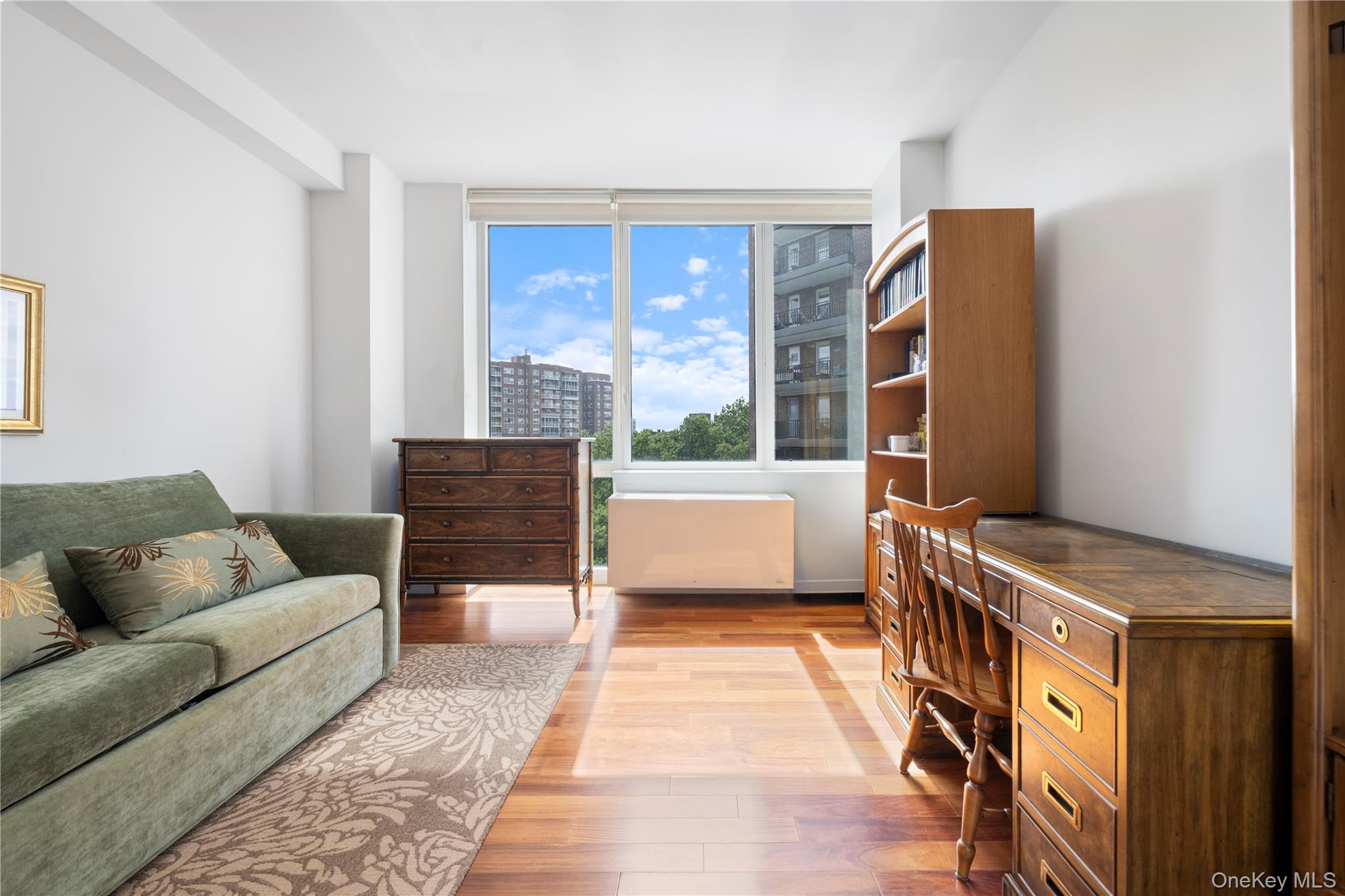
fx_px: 523
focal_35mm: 14
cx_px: 672
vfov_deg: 81.2
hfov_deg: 104.3
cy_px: 448
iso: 320
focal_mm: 14
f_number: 9
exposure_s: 1/8
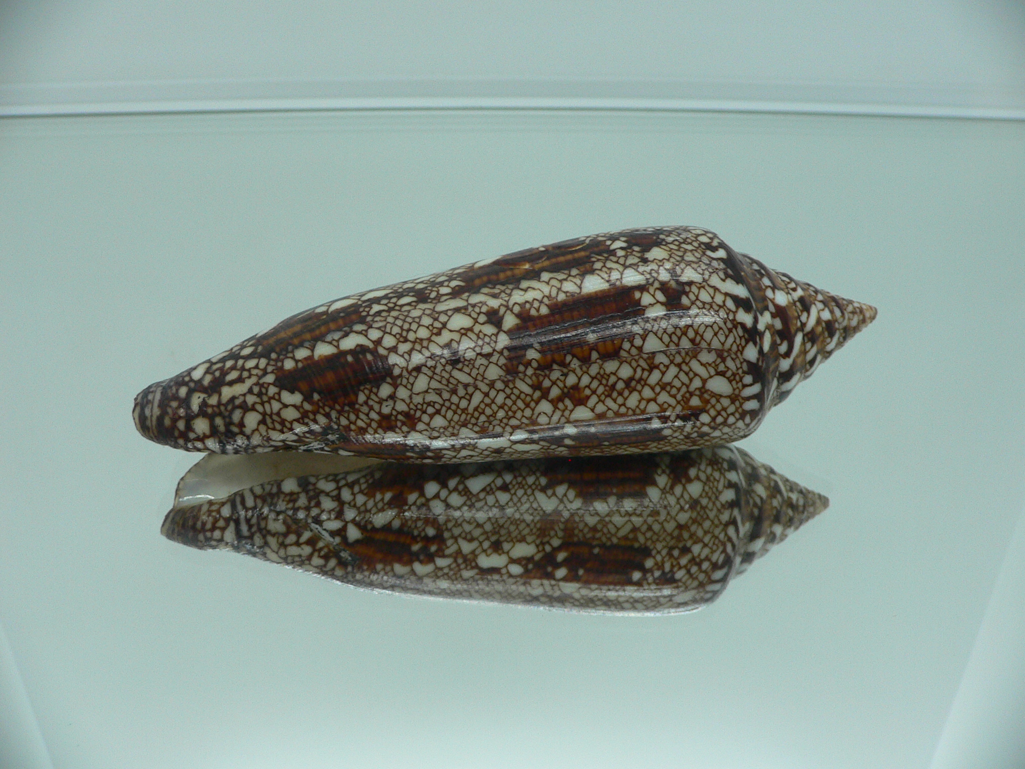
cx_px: 512
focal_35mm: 35
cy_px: 384
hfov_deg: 52.6
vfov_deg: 40.7
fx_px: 1036
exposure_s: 1/60
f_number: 2.8
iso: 100
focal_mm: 4.6
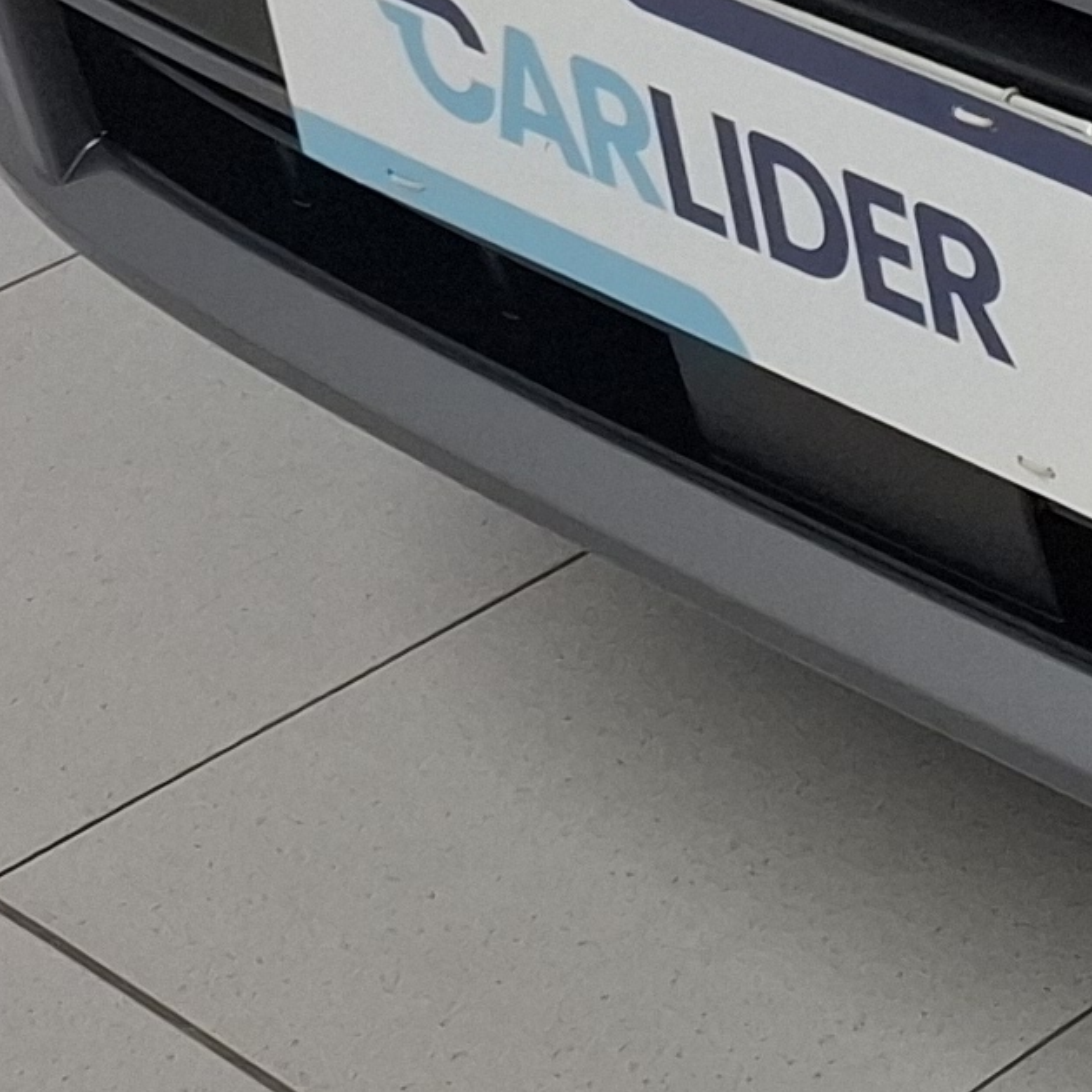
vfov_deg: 12.1
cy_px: -906
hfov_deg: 10.6
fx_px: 4711
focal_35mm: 132
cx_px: 2886
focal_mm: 5.54
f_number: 1.8
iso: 250
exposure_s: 1/60
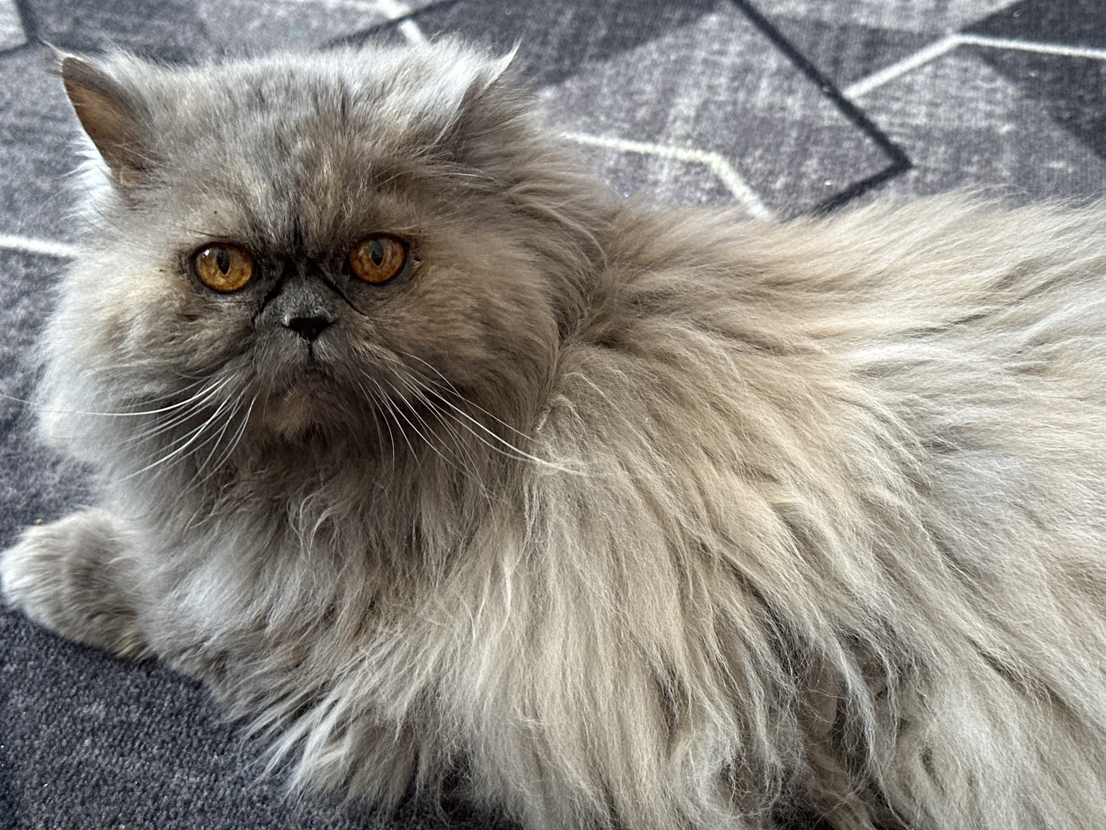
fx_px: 1534
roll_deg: -0.9
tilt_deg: -41.4
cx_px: 553
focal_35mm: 48
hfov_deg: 39.7
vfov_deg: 30.3
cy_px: 415
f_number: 1.78
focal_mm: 6.86
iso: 160
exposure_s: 1/60
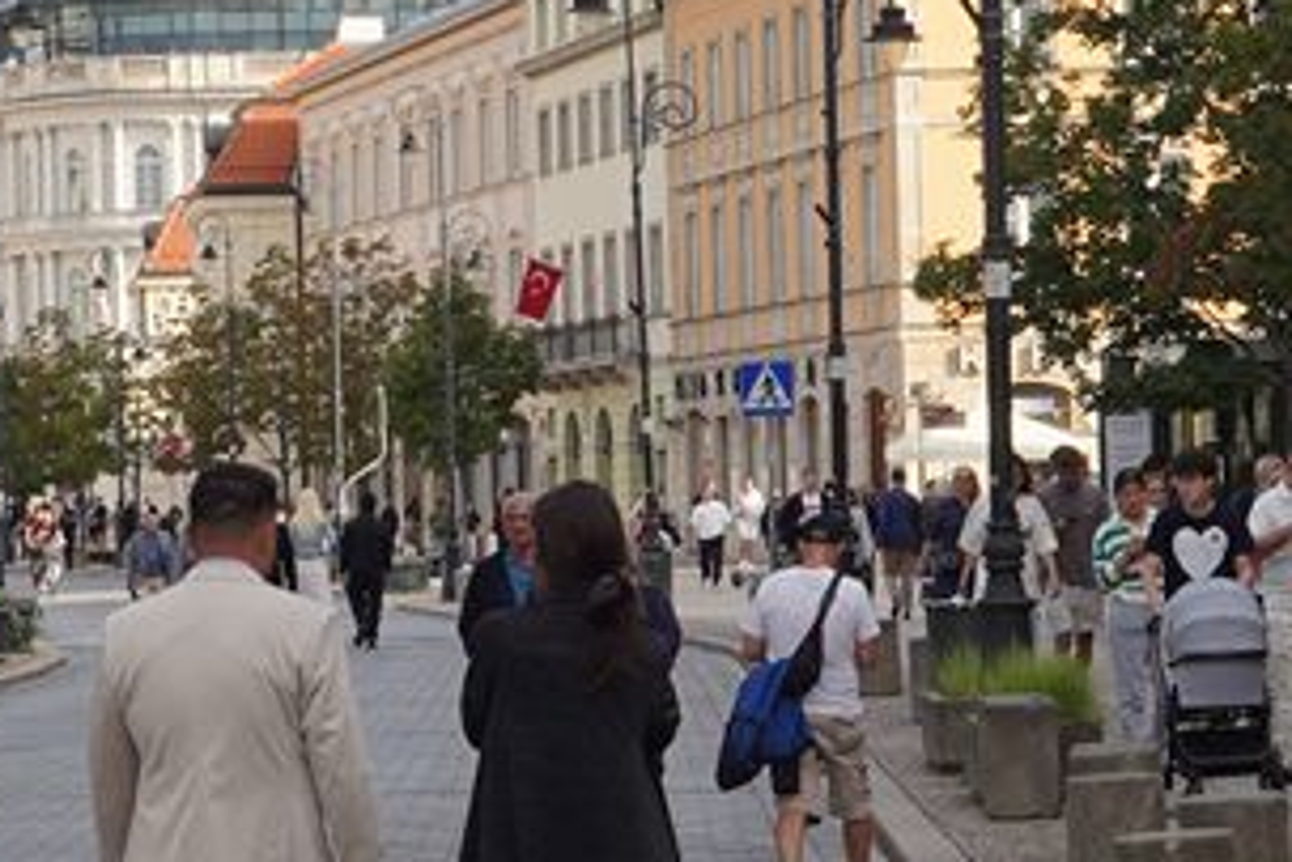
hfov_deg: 13.0
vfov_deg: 8.7
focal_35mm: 158
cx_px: 582
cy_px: 229
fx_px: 5673
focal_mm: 24
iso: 100
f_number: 9
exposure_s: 1/100
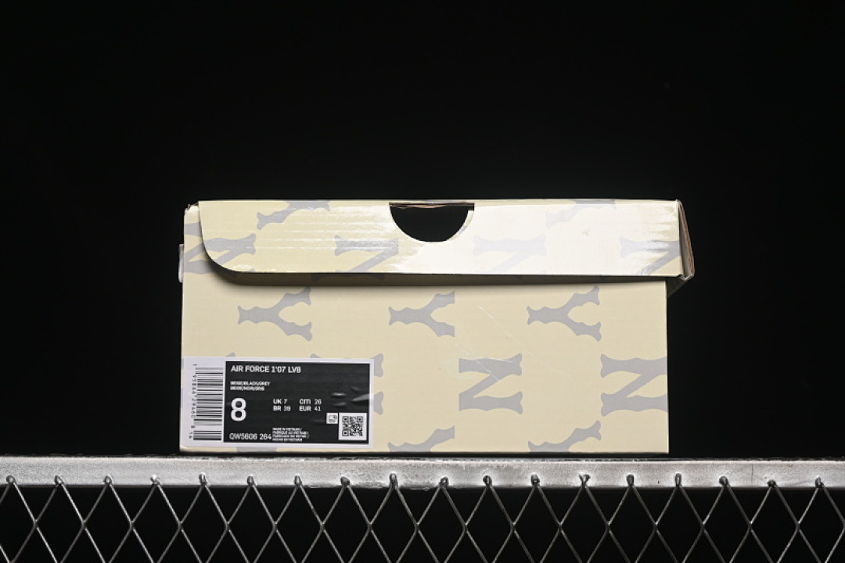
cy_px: 282
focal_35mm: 75
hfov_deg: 27.0
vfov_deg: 18.2
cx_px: 422
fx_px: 1760
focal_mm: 50
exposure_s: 1/60
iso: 160
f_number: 7.1
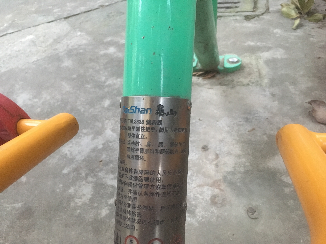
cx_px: 163
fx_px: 273
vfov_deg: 48.2
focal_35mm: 29
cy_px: 122
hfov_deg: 61.7
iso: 250
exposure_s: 1/17
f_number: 2.2
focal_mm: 4.15
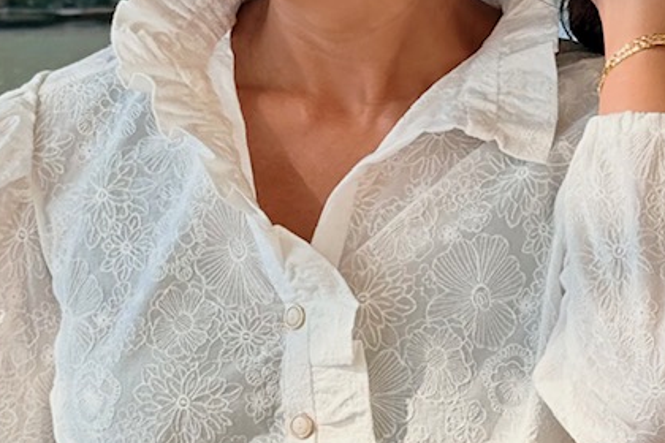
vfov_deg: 17.9
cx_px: 306
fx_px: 1404
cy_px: 312
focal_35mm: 76
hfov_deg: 26.6
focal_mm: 6.76
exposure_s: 1/1543
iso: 64
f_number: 1.78
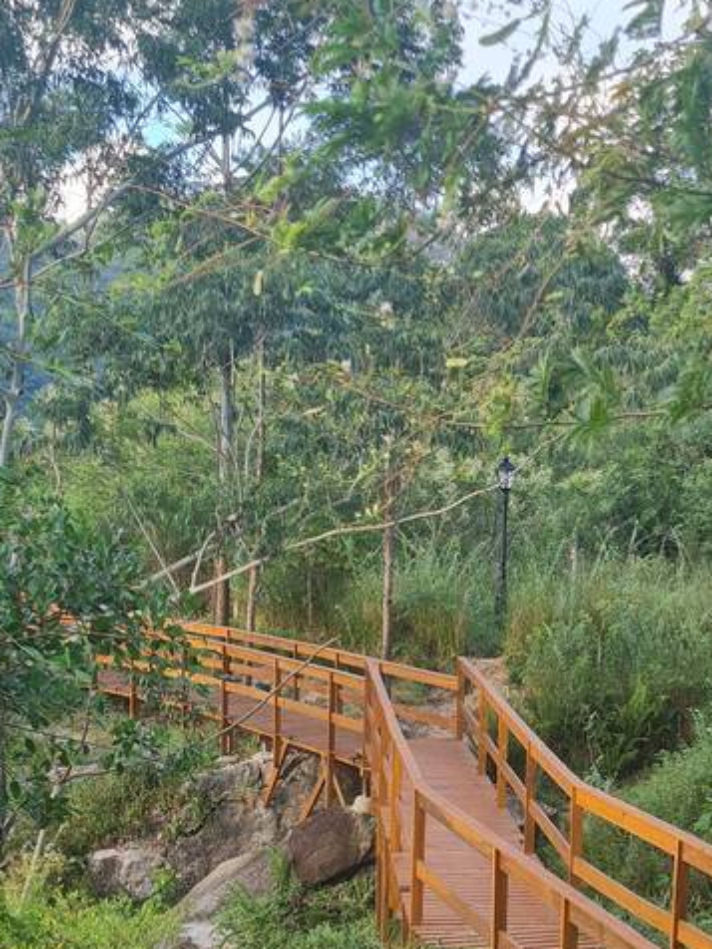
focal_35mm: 59
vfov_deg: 32.1
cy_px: 712
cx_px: 457
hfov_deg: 24.7
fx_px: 1618
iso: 50
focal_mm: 5.4
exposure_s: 1/222
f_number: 1.8
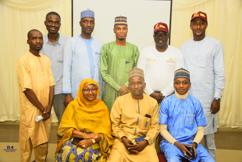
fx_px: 262
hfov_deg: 49.6
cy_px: 81
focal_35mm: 39
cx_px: 121
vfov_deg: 34.2
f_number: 4
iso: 800
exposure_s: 1/250
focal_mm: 26
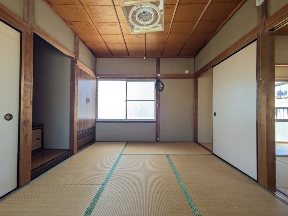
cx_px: 144
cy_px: 108
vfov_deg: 85.7
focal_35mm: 14
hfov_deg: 102.1
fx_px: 116
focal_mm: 1.83
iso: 49
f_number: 2.2
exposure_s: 1/184
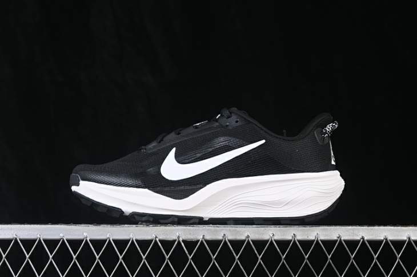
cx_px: 208
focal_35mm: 75
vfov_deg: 18.2
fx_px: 868
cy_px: 138
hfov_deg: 27.0
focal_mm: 50
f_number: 6.3
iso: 160
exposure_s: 1/60
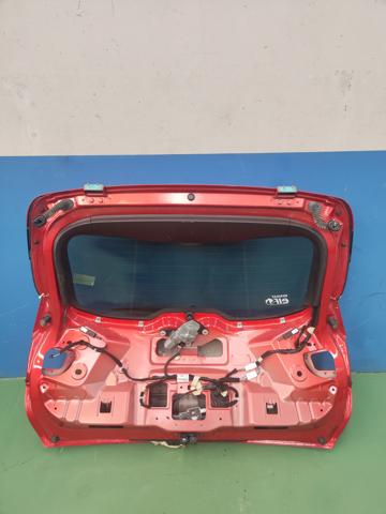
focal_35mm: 25
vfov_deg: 69.4
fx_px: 372
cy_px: 257
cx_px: 193
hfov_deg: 54.9
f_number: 1.79
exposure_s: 1/50
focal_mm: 4.7
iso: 442
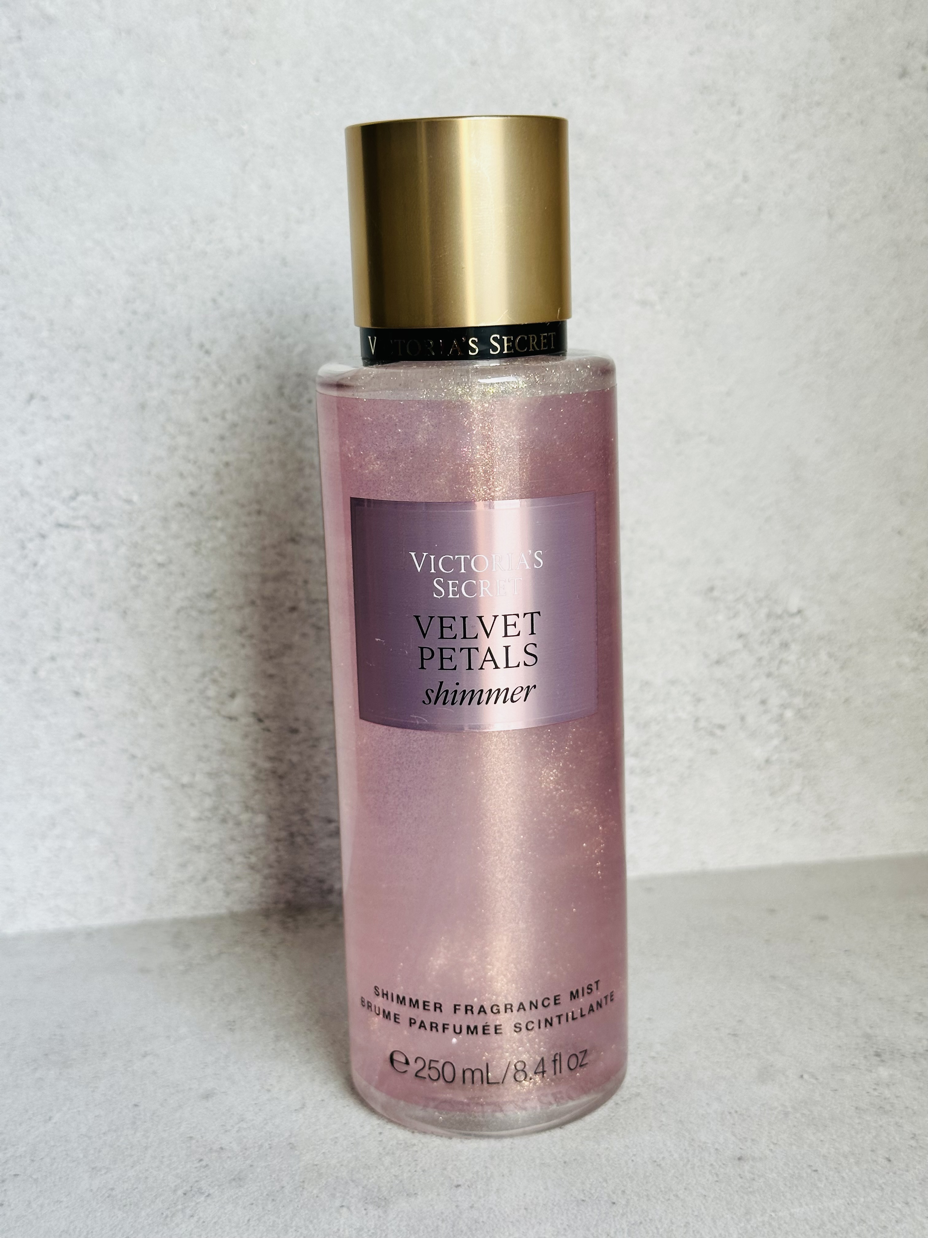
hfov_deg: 30.3
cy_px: 619
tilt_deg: -11.1
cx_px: 464
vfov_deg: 39.7
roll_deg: +2.4
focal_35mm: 48
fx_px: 1716
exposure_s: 1/268
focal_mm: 6.86
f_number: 1.78
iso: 64
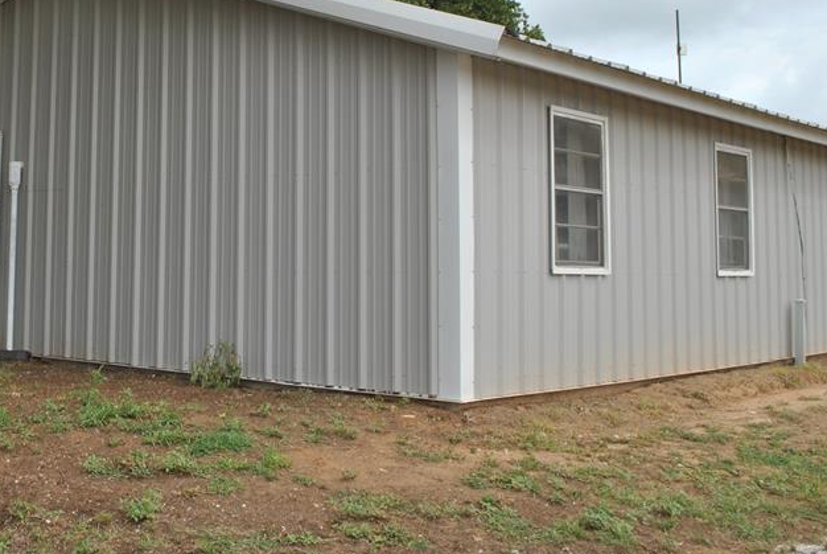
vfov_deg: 24.7
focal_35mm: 54
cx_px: 217
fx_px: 1242
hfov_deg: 36.1
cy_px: 117
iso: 100
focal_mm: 22
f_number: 9
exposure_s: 1/200
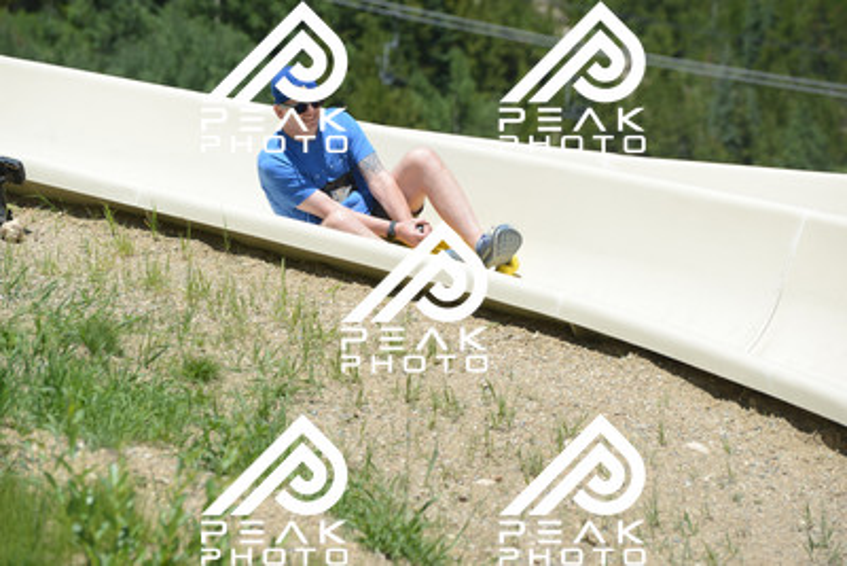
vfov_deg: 7.0
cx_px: 424
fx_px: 4589
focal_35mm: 195
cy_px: 283
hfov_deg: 10.5
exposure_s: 1/1250
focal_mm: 195
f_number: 6.3
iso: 400
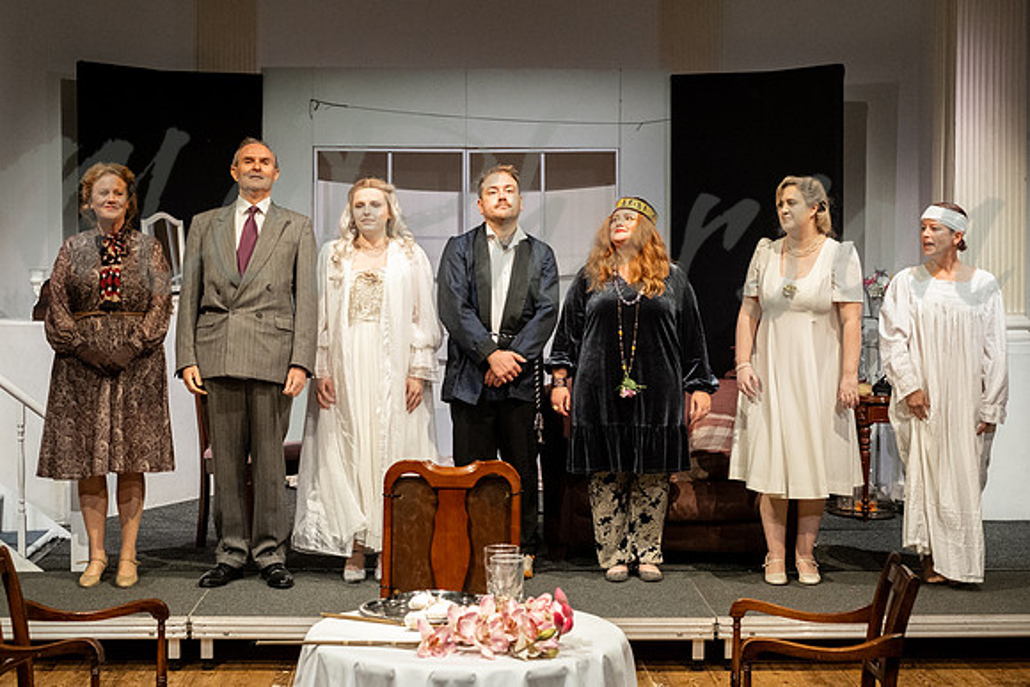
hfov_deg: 32.2
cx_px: 493
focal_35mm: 62
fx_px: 1781
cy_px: 314
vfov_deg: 21.8
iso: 2500
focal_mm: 35
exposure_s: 1/250
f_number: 4.5
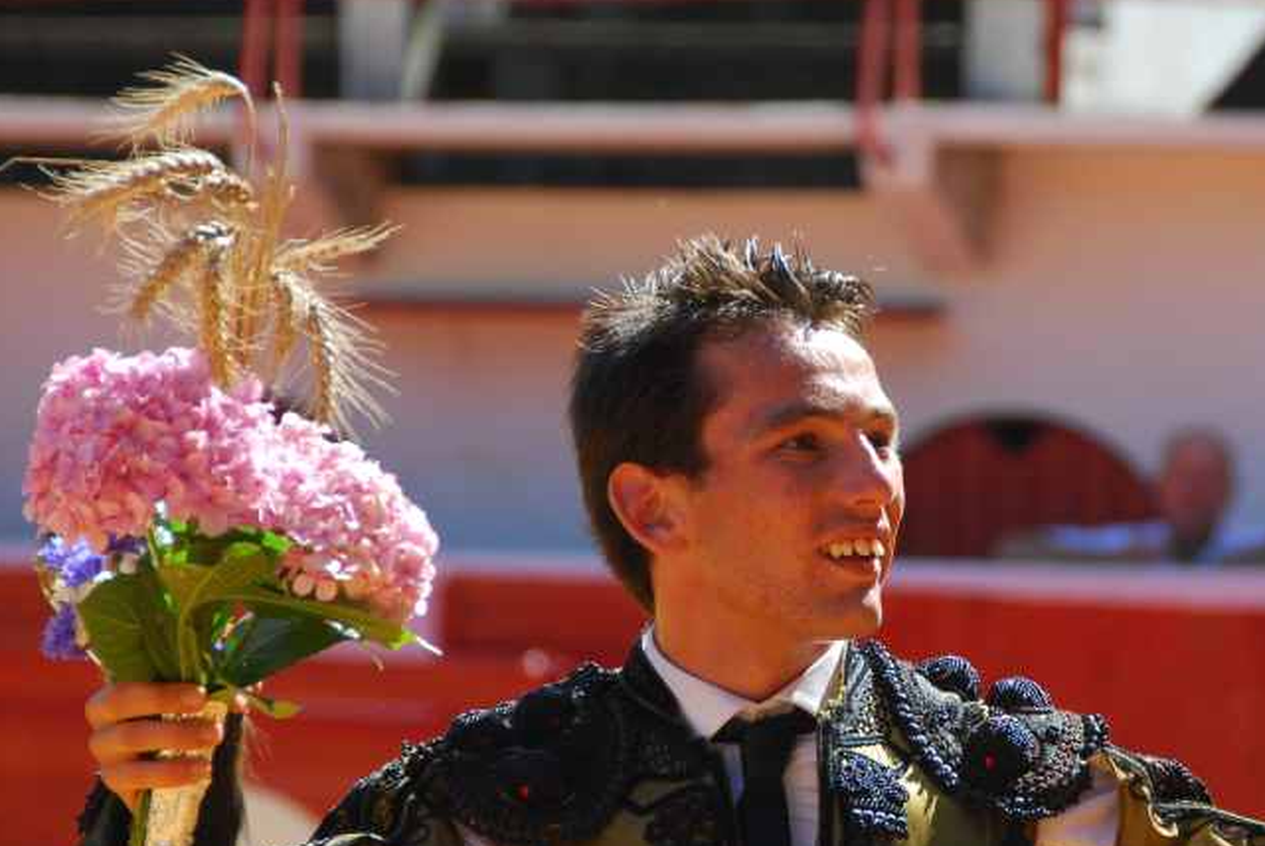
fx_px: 12661
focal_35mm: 360
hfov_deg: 5.7
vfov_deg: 3.8
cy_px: 505
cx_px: 876
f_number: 5.6
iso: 360
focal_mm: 150
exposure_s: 1/500
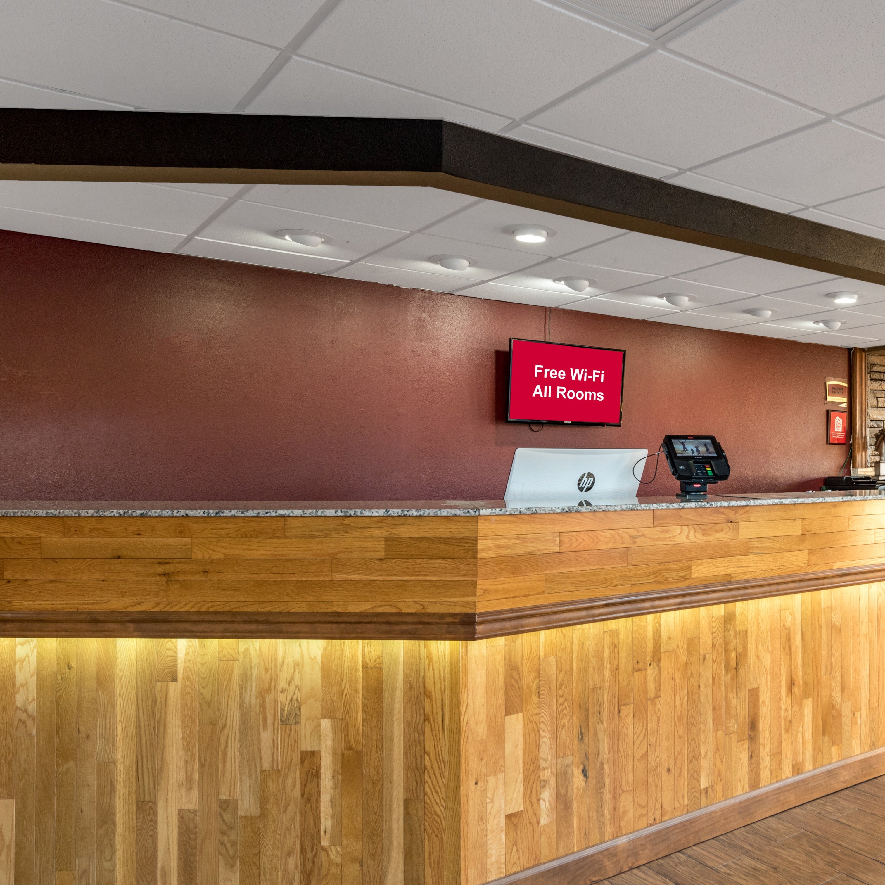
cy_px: 451
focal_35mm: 31
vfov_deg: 52.5
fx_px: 897
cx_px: 685
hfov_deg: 49.9
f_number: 8
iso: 400
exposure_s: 1/15
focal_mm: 20
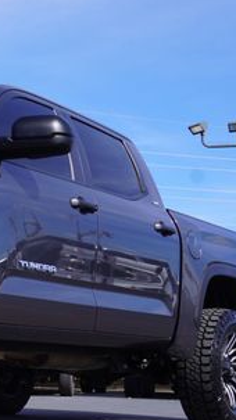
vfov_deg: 25.6
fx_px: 926
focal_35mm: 83
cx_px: -130
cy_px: 223
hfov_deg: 13.6
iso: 100
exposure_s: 1/125
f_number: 10
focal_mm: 25
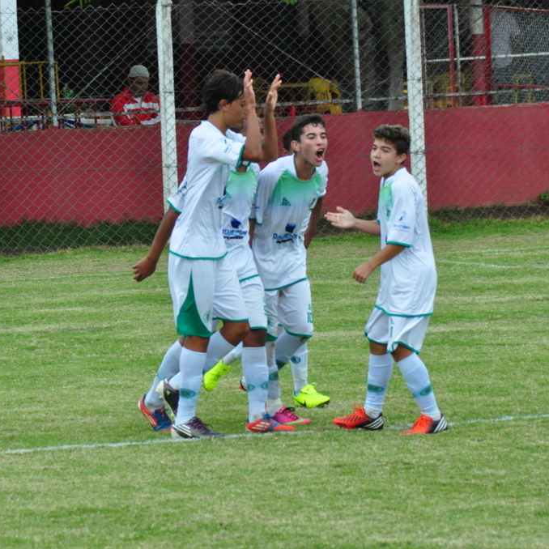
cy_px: 274
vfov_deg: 4.3
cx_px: 213
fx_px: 7249
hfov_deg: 4.3
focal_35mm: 404
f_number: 10
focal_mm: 210
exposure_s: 1/500
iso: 800
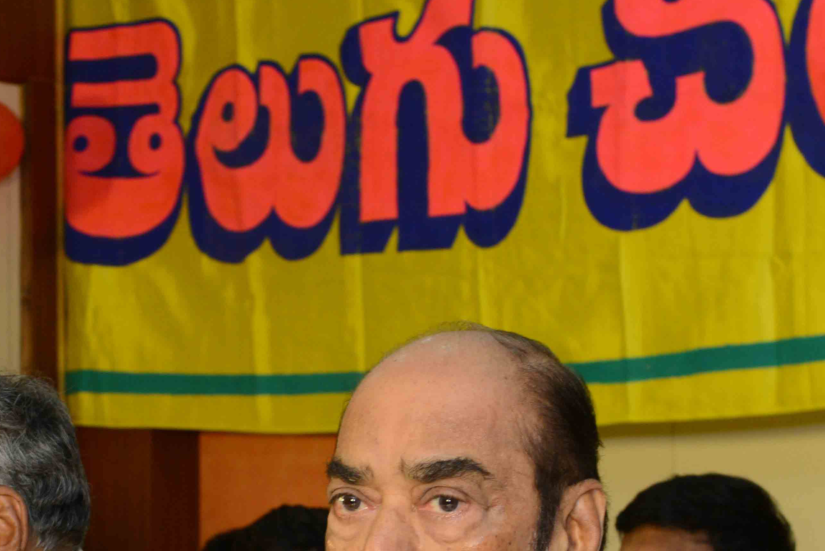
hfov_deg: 14.9
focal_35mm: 137
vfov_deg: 9.9
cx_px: 134
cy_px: 549
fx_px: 3140
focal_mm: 48
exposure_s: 1/60
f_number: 7.1
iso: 800
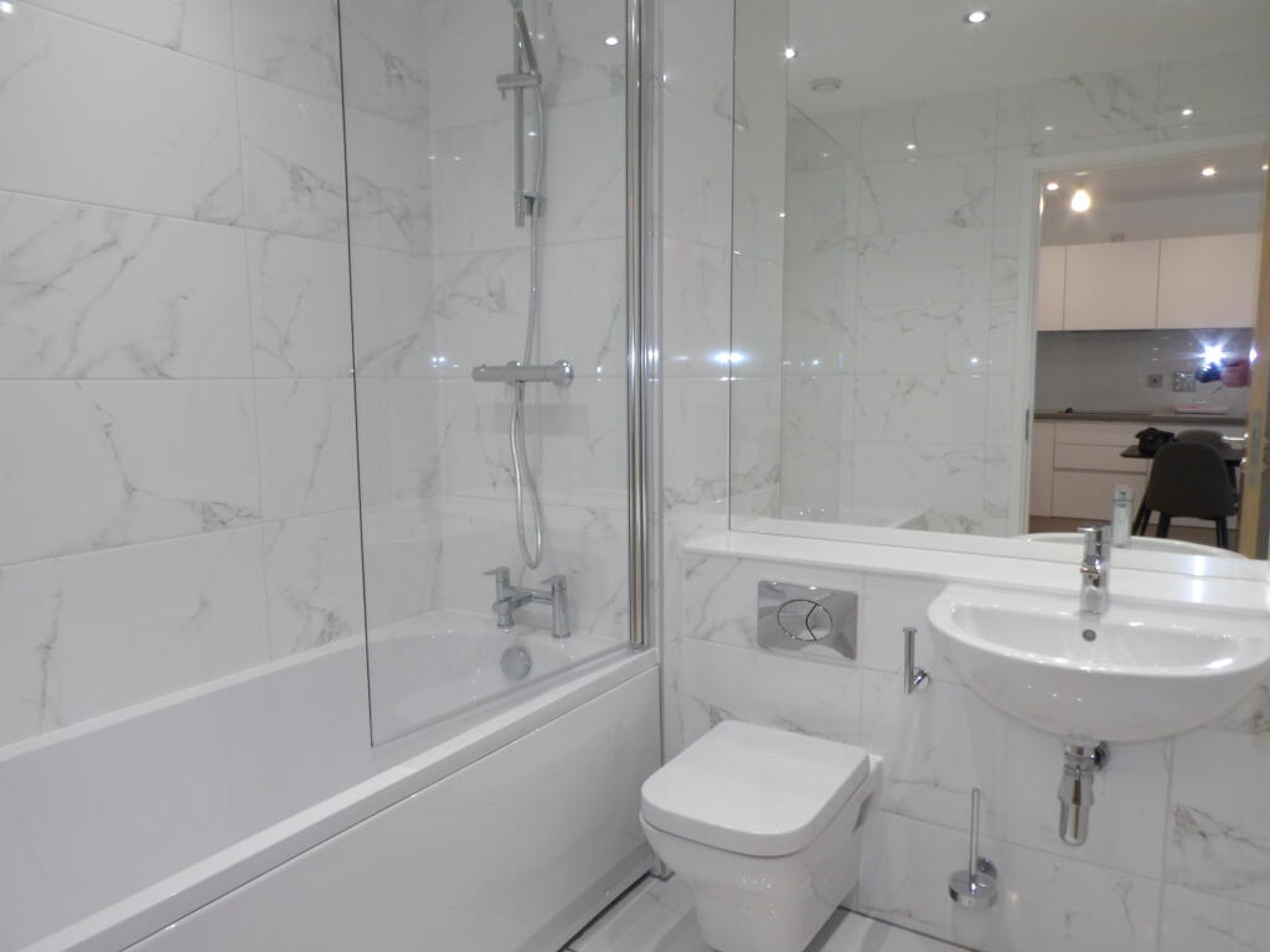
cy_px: 476
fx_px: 881
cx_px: 635
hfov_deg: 71.6
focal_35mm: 24
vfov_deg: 56.8
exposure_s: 1/27
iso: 200
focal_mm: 4.3
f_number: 4.1
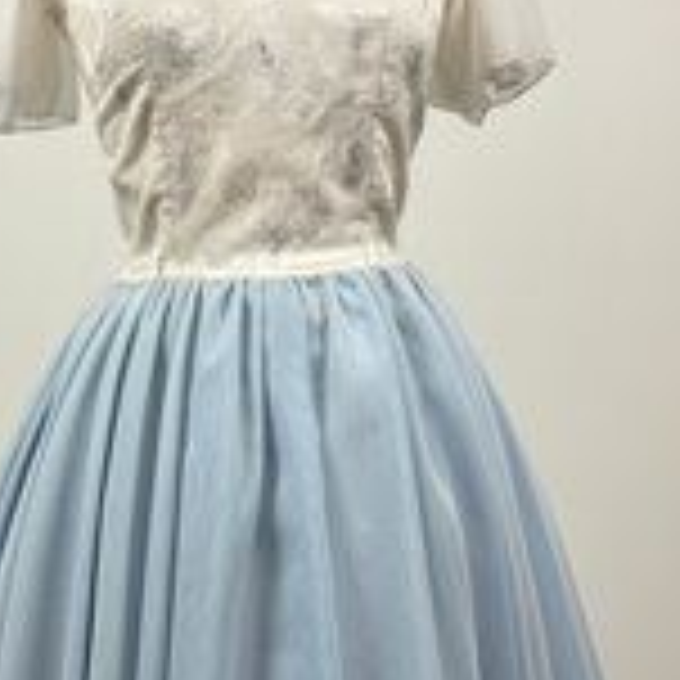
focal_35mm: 61
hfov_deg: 28.0
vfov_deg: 27.7
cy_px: 513
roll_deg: -2.3
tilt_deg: -7.0
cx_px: 243
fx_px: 1356
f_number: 1.6
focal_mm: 5.96
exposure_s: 1/136
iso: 40
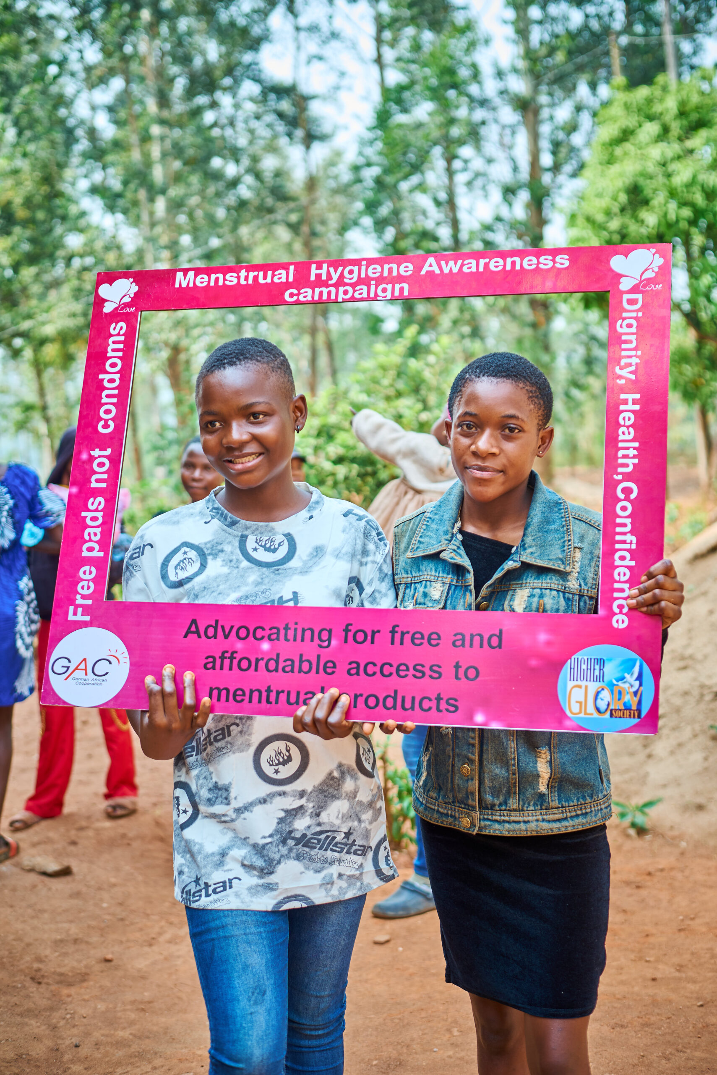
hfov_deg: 27.0
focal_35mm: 50
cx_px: 358
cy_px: 538
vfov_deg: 39.6
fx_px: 1492
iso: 100
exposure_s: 1/200
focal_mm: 50
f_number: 2.8
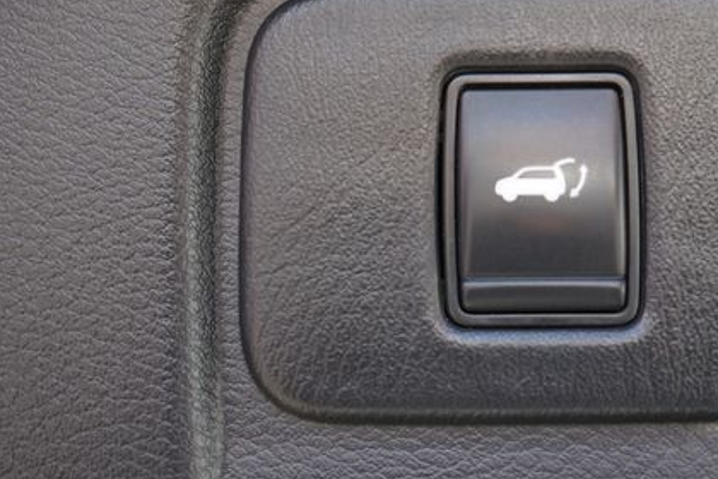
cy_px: 163
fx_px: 1276
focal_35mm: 64
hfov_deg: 31.3
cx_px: 434
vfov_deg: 21.2
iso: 125
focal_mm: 28
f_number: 4.5
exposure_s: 1/60
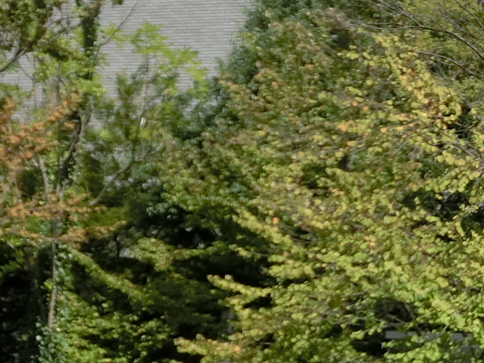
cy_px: 4
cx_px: 760
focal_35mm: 134
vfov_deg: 11.0
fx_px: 1874
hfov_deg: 13.7
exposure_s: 1/1000
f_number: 3.7
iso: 80
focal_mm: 5.93
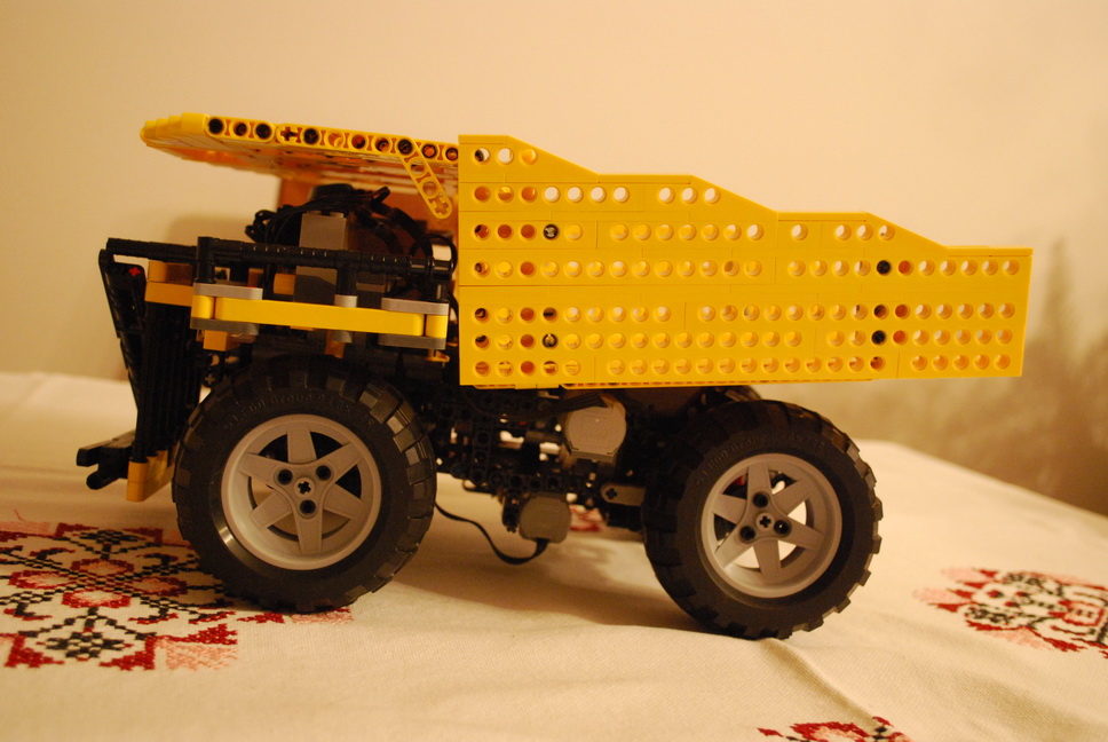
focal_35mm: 39
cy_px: 371
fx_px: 1202
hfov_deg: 49.5
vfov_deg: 34.3
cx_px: 554
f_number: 4.2
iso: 1600
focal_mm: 26
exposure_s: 1/15
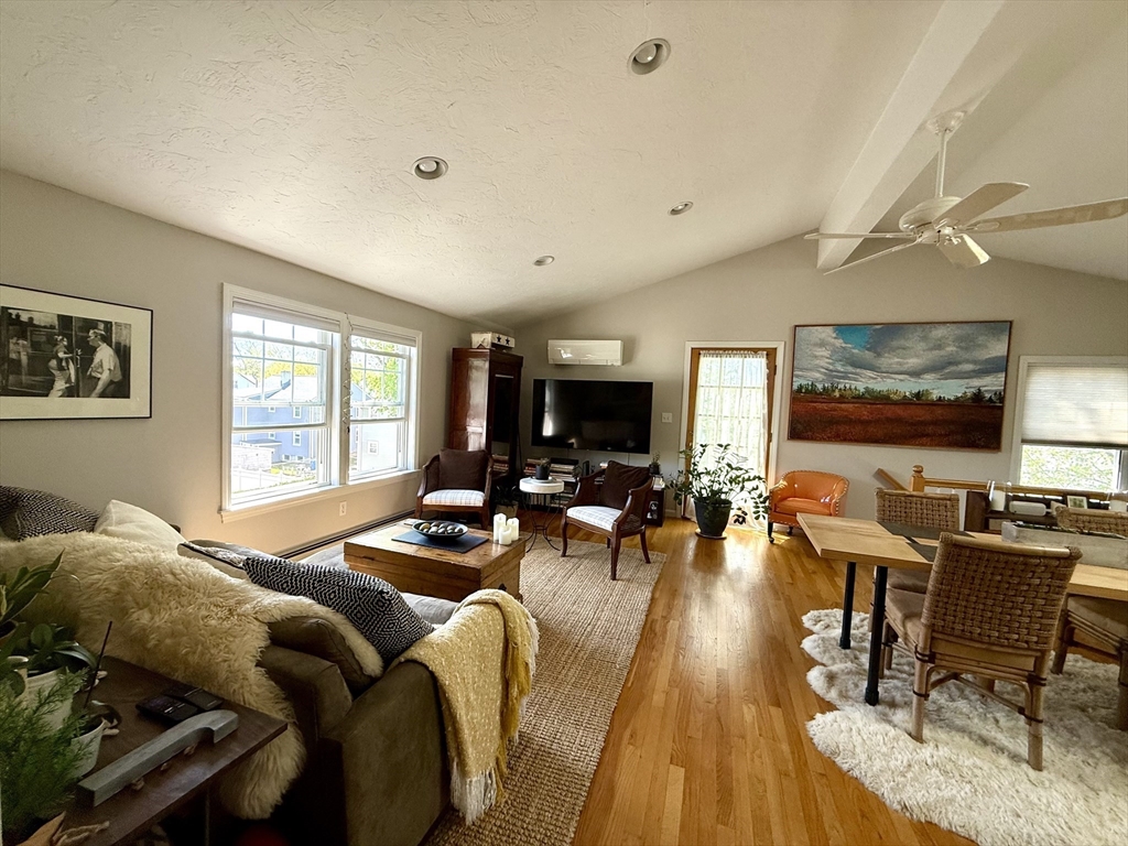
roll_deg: -2.0
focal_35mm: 14
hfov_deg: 102.1
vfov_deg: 85.7
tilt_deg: -2.1
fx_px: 456
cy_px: 423
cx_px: 564
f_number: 2.2
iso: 125
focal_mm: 2.22
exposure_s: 1/99
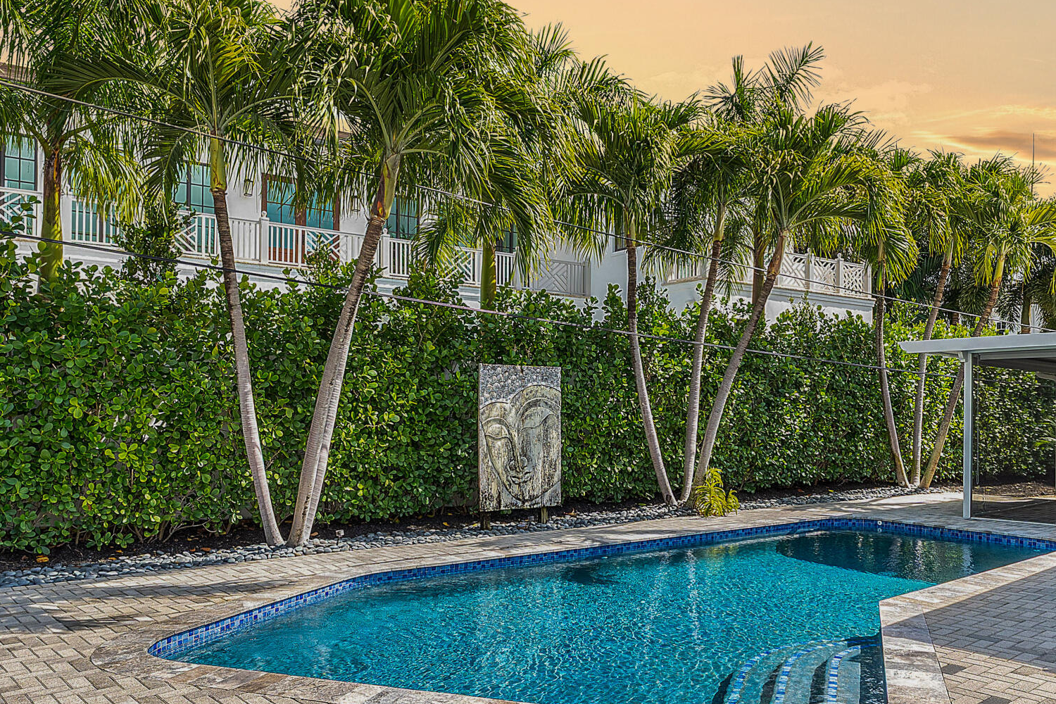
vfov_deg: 46.4
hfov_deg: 65.3
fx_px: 821
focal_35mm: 28
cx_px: 586
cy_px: 380
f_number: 8
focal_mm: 14
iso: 160
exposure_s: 1/200
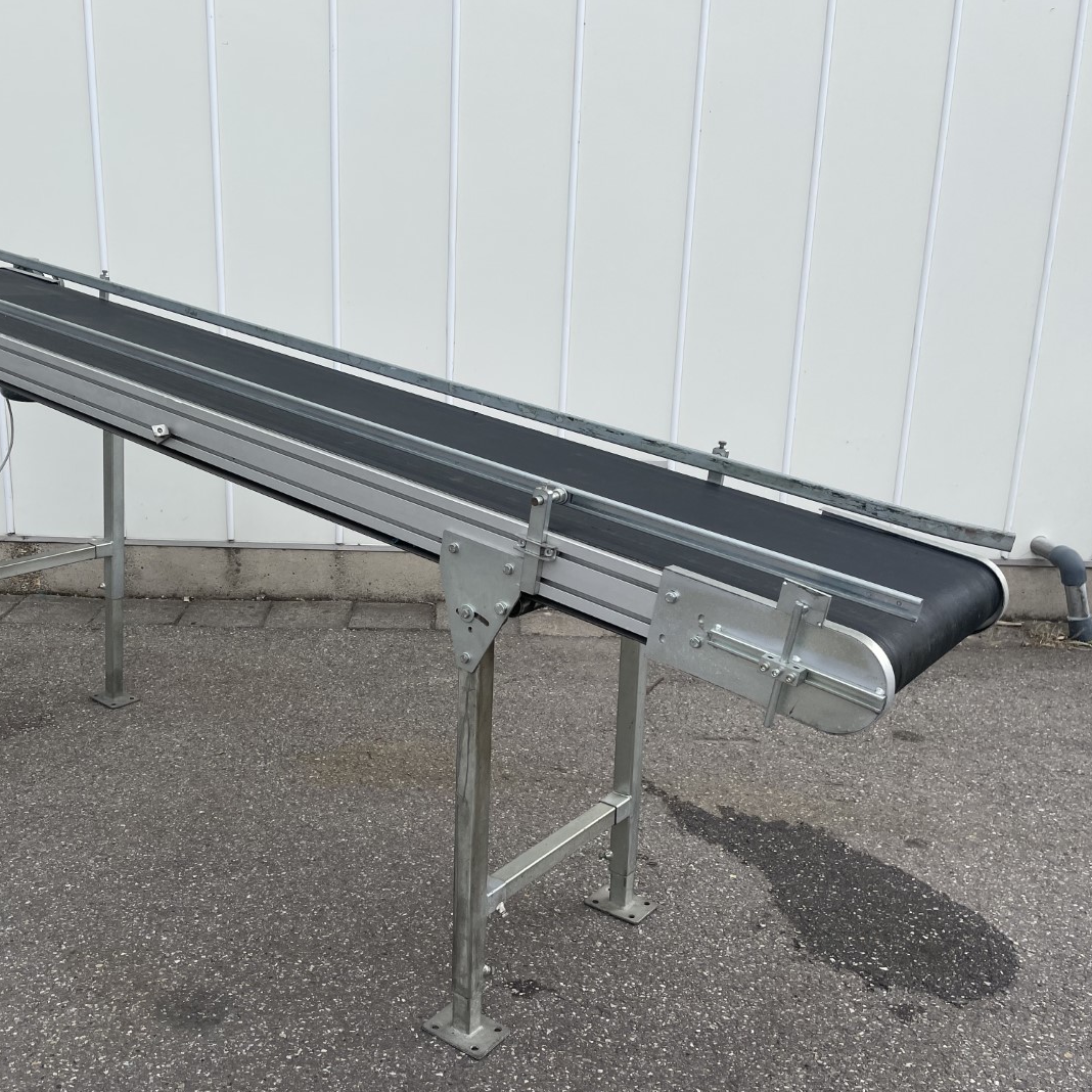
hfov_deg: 52.2
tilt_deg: -15.0
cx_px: 437
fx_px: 1106
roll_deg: +1.6
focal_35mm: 31
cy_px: 550
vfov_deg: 52.5
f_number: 1.6
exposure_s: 1/831
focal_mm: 4.2
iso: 32
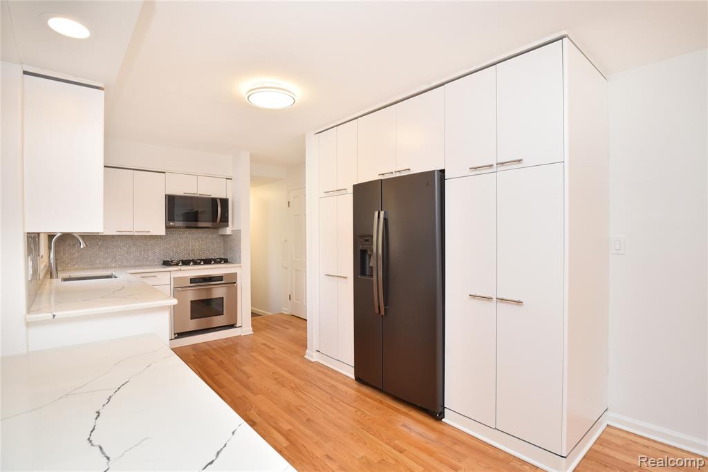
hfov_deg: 93.3
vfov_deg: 70.5
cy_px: 236
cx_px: 354
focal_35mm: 17
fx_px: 334
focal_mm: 17
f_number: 8
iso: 720
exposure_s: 1/60
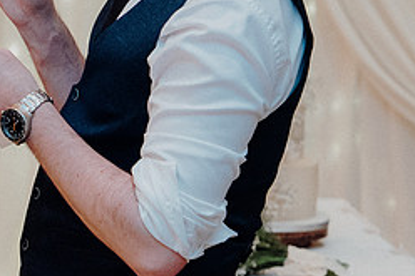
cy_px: -14
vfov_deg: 6.9
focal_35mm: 199
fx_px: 2292
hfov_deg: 10.3
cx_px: 117
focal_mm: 57
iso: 2000
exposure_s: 1/160
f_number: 3.5
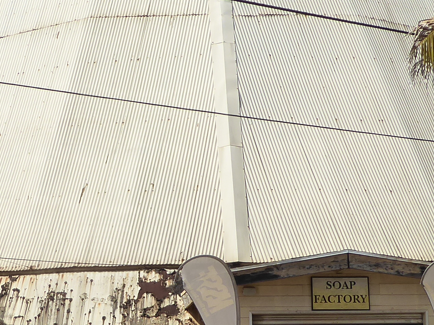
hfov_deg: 17.2
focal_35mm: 114
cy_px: 187
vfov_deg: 13.0
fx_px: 1429
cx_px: 130
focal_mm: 6.3
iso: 125
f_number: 3.7
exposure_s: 1/1000
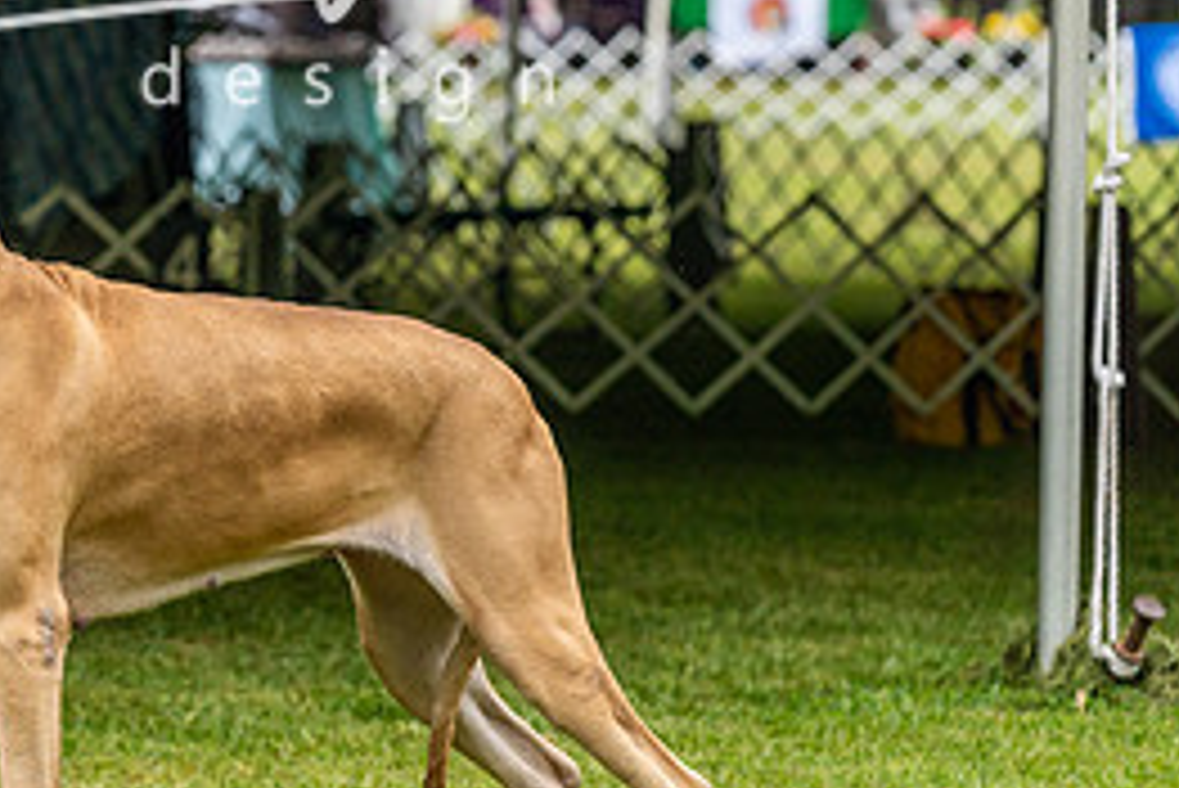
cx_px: -4
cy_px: 218
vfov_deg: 4.8
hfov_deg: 7.2
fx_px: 9371
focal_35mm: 286
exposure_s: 1/800
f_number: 4
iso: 500
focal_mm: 129
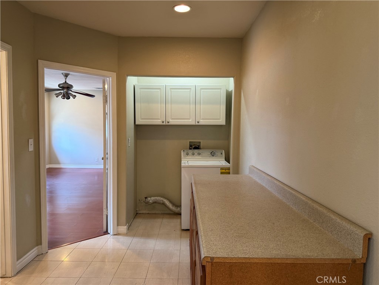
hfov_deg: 71.6
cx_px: 190
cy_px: 142
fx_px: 263
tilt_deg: -4.0
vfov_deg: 56.8
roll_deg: -0.6
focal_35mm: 24
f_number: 1.78
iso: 160
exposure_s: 1/60
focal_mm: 6.76
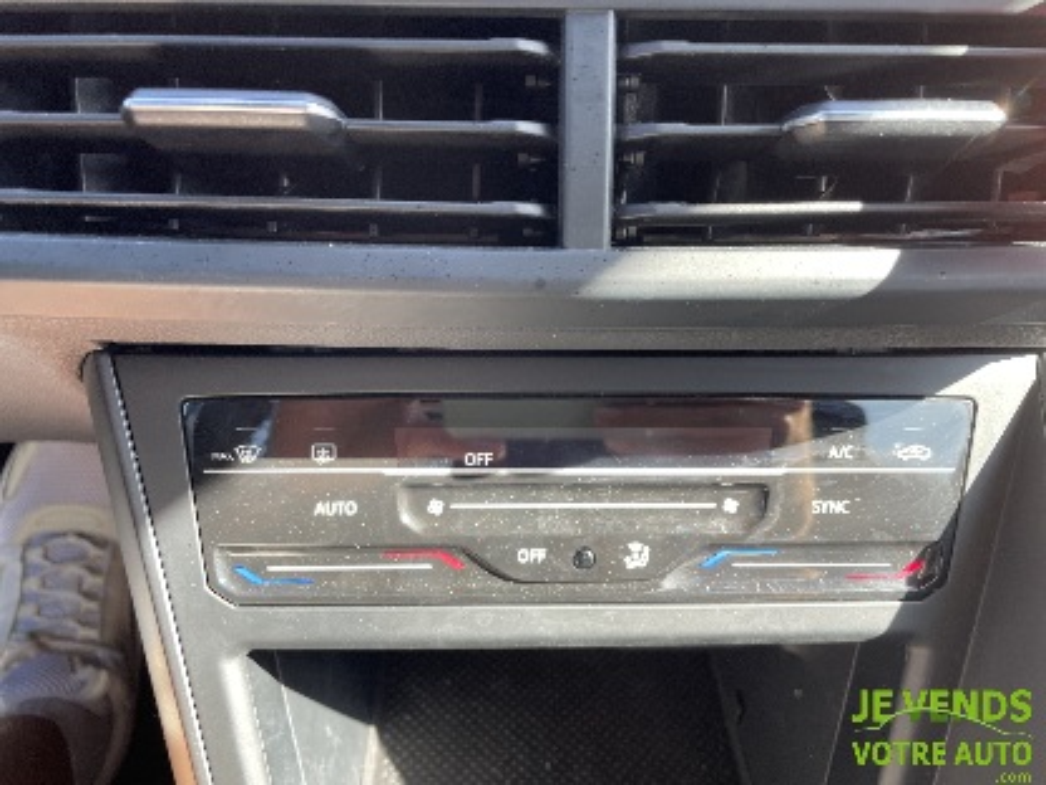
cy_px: 392
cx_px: 523
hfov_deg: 67.3
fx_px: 786
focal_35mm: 26
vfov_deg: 53.1
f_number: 1.6
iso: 80
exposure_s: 1/121
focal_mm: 4.2
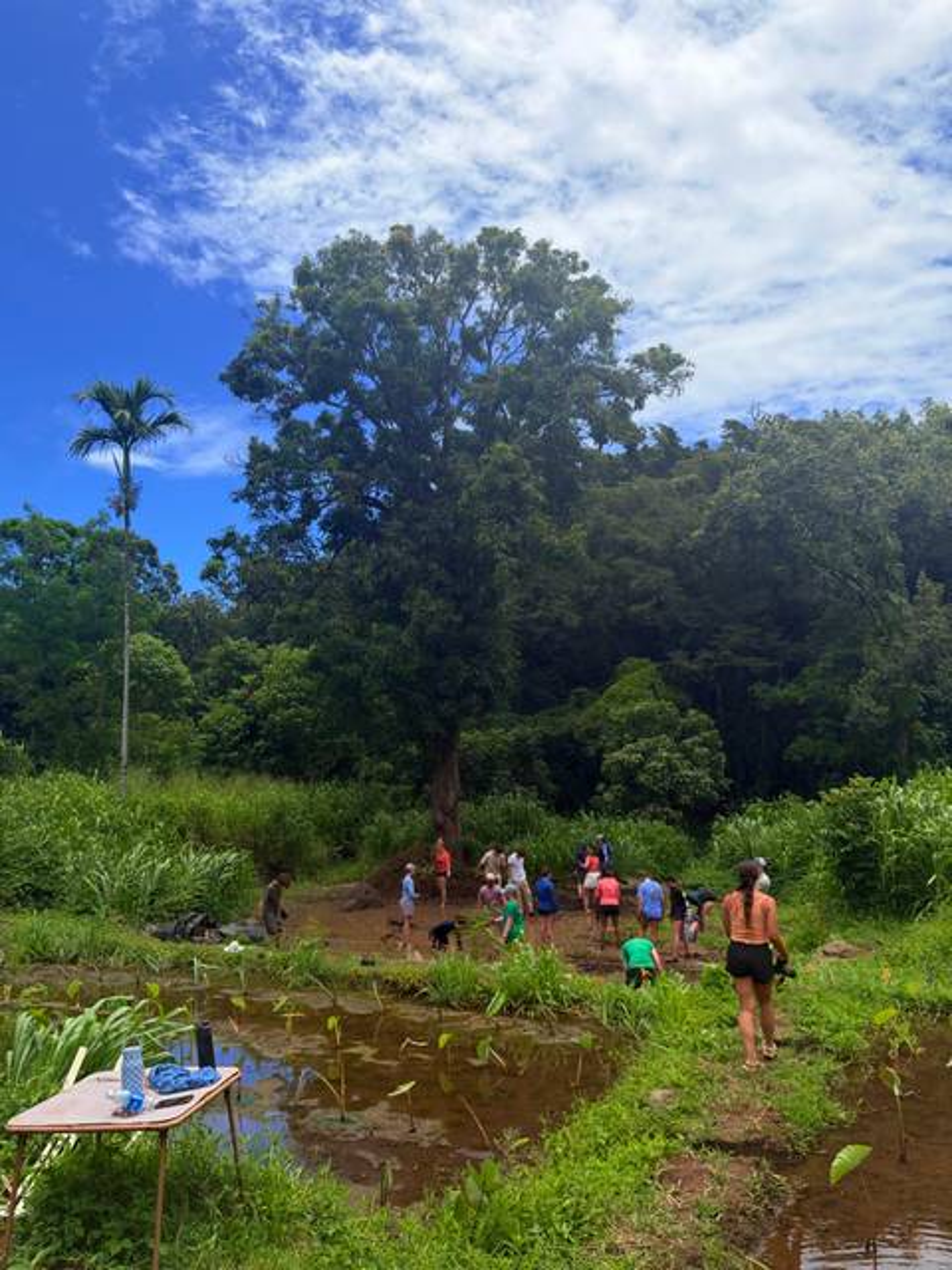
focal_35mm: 26
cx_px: 476
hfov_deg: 53.1
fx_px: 953
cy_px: 635
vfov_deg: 67.3
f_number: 1.6
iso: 50
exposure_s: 1/5348
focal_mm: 5.96
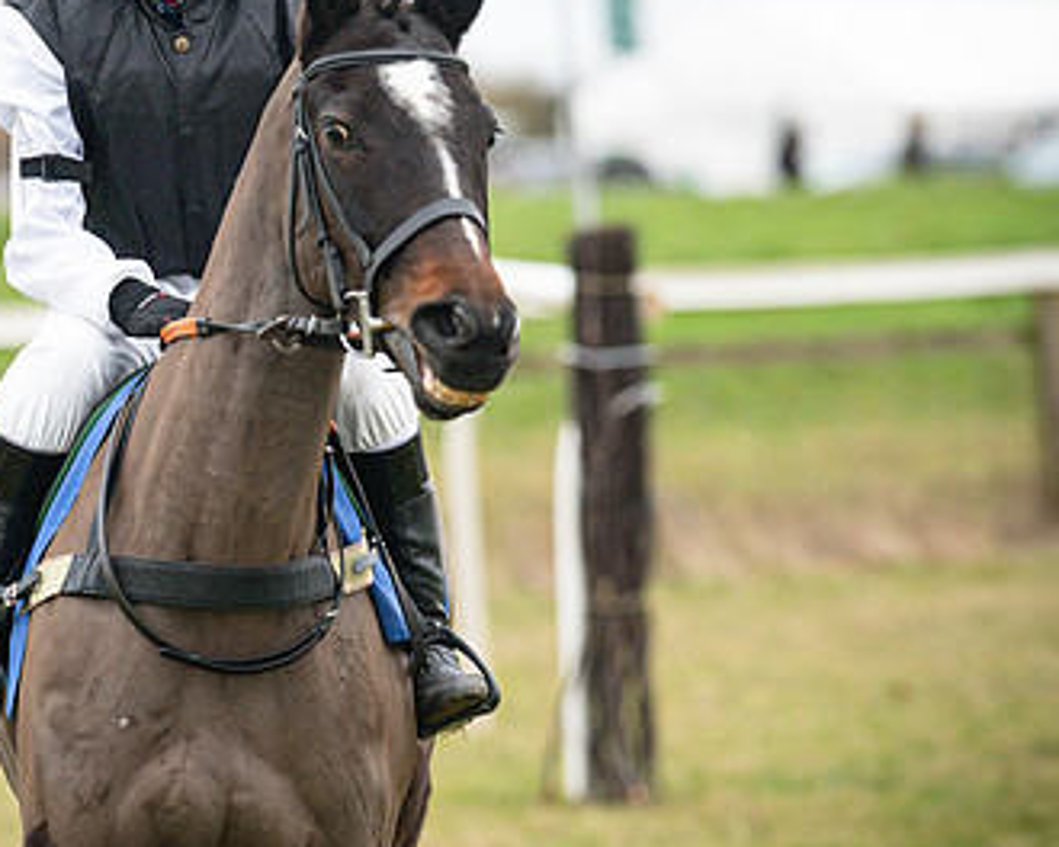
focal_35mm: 325
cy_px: 384
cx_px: 399
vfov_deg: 4.8
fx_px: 10186
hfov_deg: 6.0
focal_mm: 135
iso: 640
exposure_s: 1/1150
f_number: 2.2
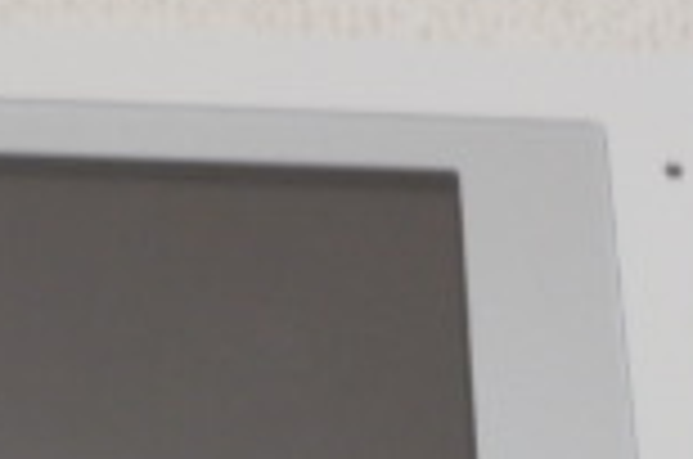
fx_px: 1998
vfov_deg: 11.9
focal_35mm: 104
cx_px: 184
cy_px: 868
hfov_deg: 19.6
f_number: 3
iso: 200
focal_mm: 4.2
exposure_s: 1/30
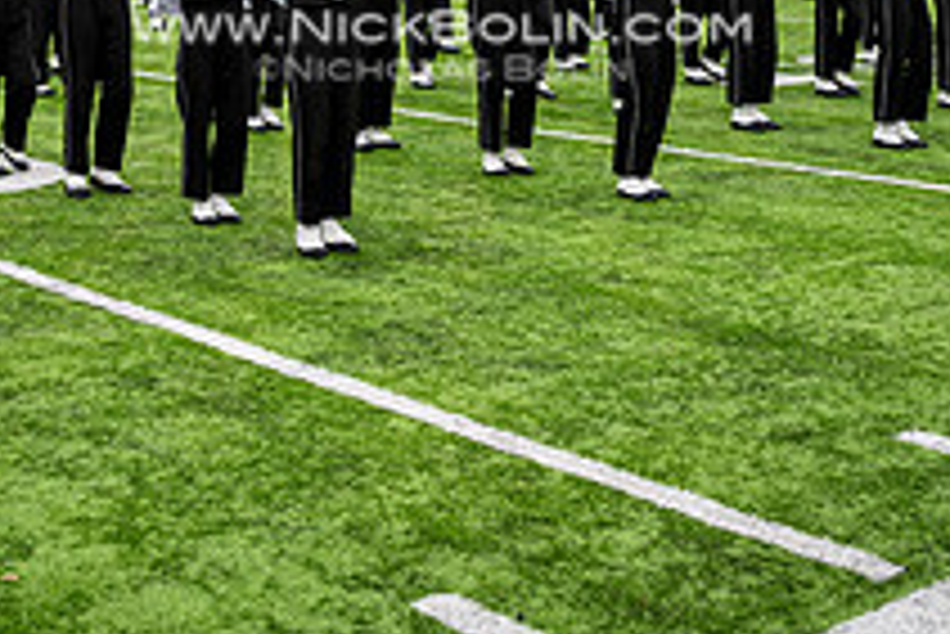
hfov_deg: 30.5
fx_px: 1743
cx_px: 441
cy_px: -133
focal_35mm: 66
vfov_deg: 19.4
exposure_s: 1/500
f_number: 2.8
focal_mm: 24
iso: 100
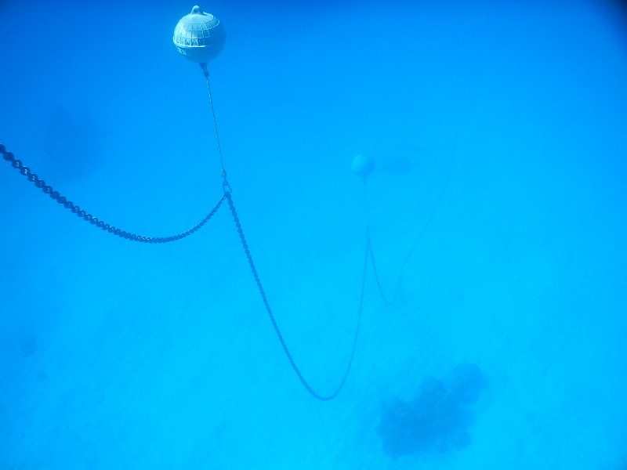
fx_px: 652
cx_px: 314
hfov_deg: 51.4
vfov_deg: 39.7
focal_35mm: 36
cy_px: 235
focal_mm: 6.5
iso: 125
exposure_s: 1/400
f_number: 4
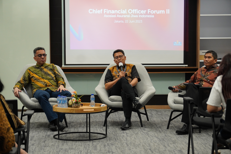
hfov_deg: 19.4
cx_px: 116
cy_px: 77
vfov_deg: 13.1
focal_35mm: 105
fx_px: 674
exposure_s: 1/125
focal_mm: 70
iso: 1000
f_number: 4
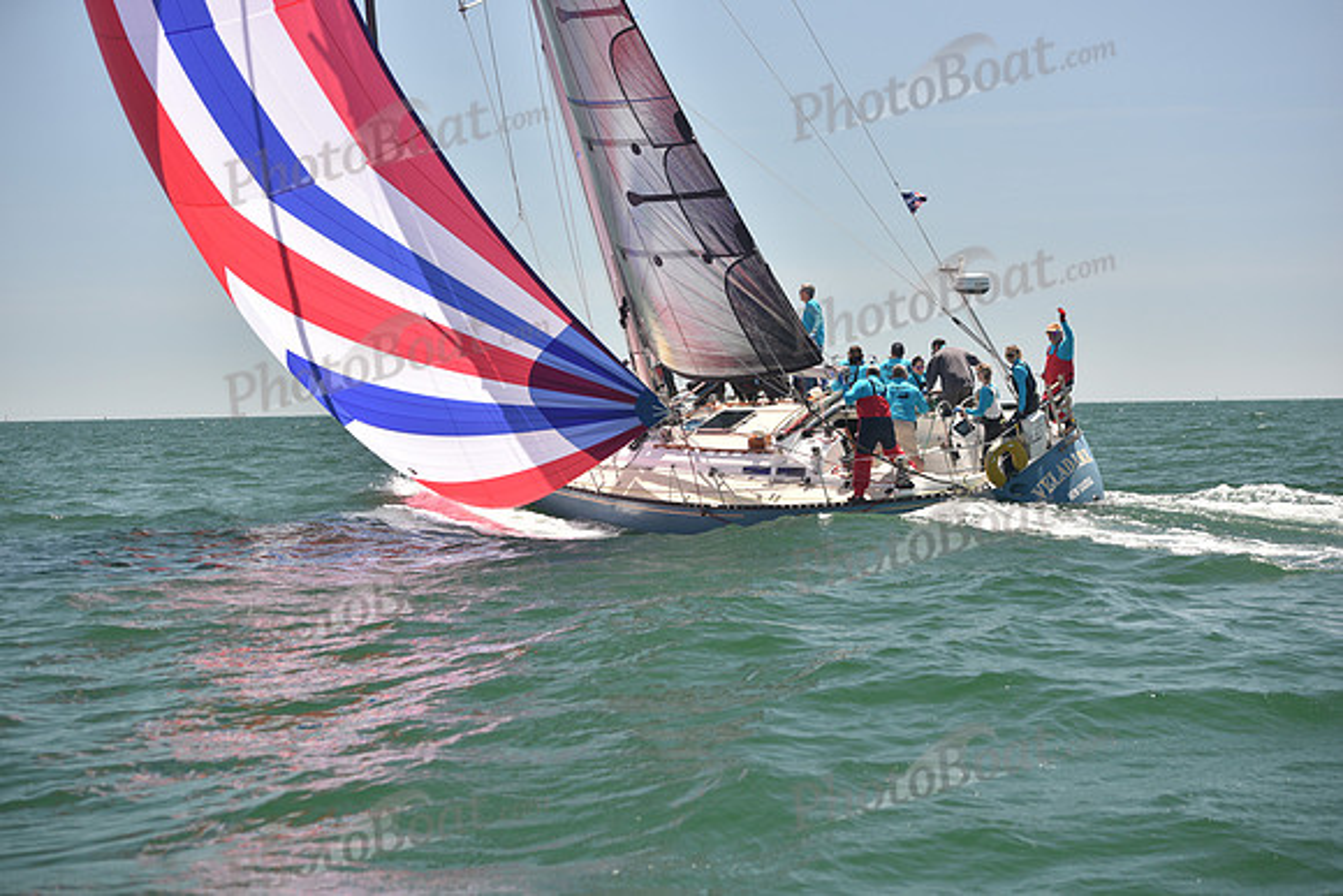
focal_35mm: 70
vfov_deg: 19.5
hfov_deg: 28.8
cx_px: 672
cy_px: 448
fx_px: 2612
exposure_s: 1/800
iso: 250
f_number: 4.5
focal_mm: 70
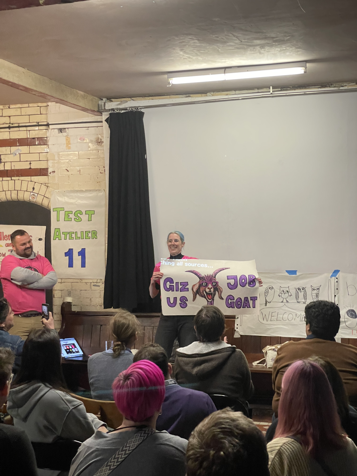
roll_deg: +0.8
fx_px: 715
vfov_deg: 36.8
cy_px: 238
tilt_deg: +0.4
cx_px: 178
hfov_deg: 28.0
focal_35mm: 52
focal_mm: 6
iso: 200
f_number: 2
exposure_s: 1/50
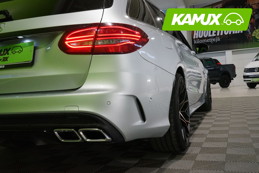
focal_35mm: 37
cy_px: 86
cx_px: 130
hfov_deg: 51.9
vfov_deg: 35.9
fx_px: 266
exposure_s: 1/80
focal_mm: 37
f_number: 14
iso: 6400
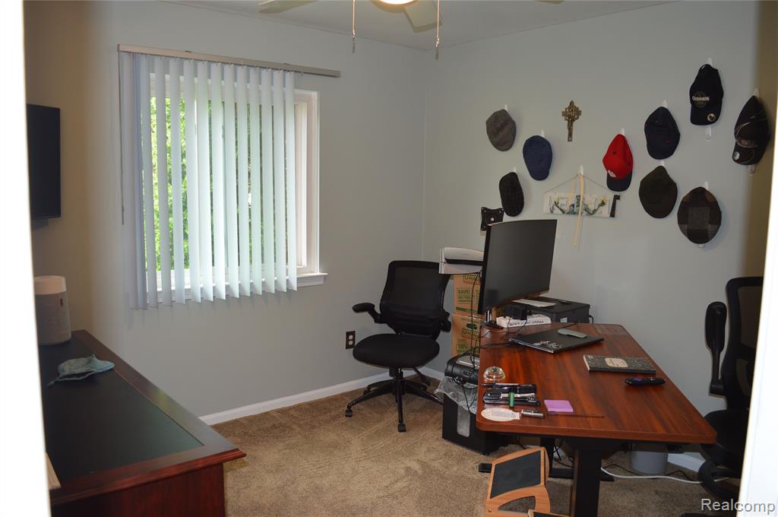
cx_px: 389
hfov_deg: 67.4
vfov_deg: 47.8
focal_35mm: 27
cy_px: 258
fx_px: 583
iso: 400
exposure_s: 1/60
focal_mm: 18
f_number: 3.5
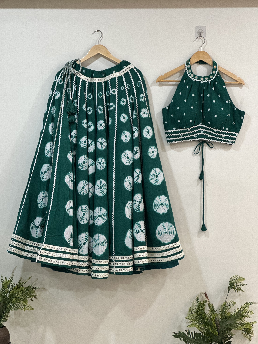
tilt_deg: -2.2
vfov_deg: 25.3
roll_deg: -1.4
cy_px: 172
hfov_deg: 19.1
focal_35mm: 77
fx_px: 765
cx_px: 129
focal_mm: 9
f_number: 2.8
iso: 200
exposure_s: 1/33
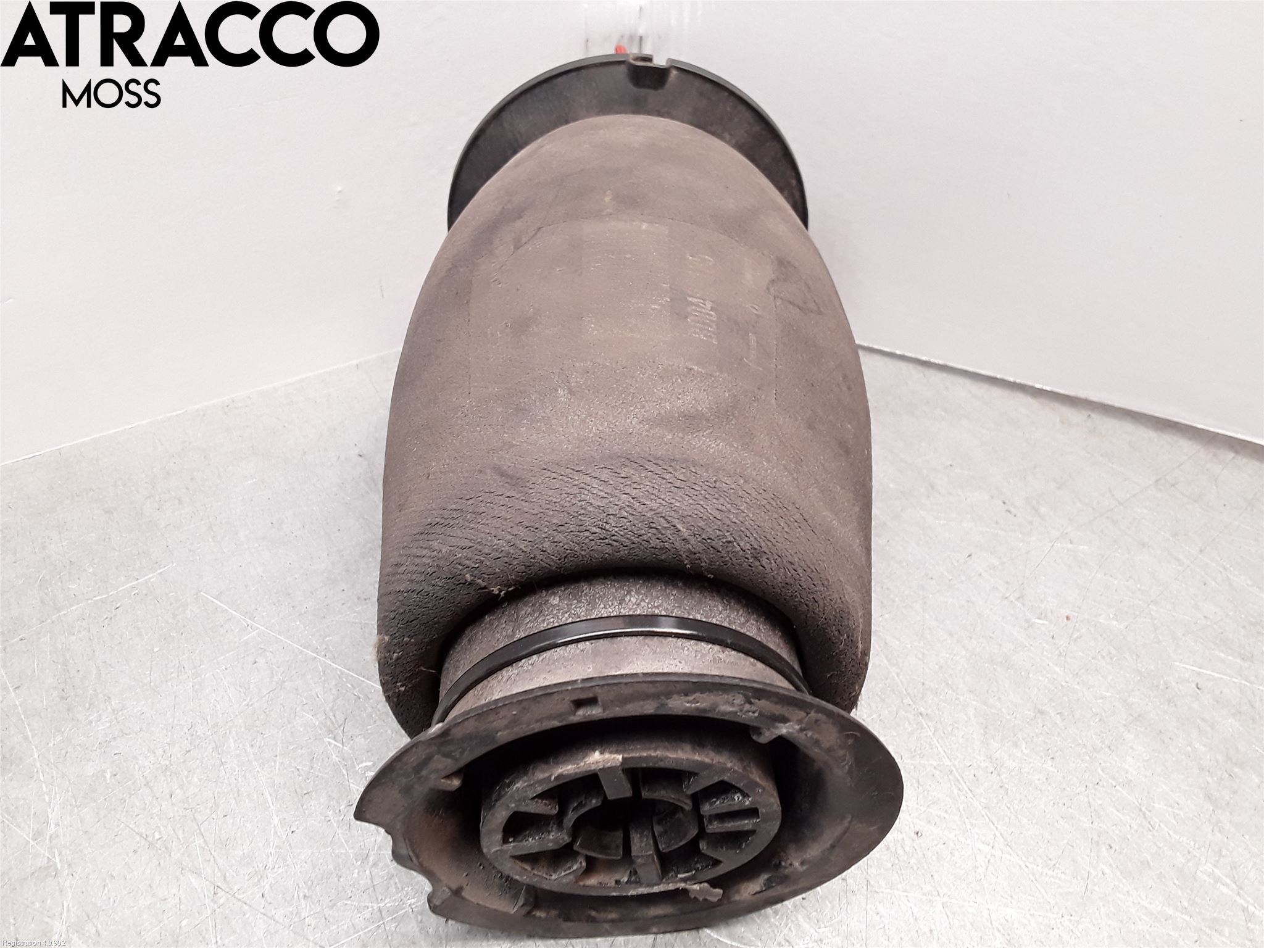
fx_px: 1022
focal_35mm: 28
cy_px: 474
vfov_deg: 49.7
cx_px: 632
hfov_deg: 63.4
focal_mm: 2.91
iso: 64
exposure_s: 1/50
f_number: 1.9
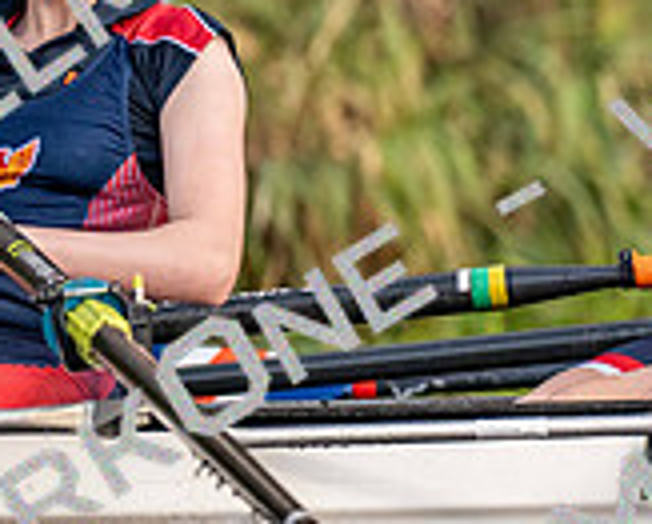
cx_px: 1104
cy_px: 178
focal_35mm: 2000
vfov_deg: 0.8
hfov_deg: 1.0
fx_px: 38663
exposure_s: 1/2500
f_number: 4
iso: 2000
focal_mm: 600
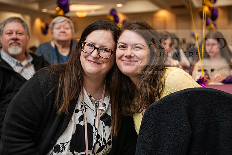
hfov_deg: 31.4
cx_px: 119
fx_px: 413
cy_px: 81
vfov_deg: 21.3
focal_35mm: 64
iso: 2000
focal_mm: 60
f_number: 3.5
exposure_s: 1/200
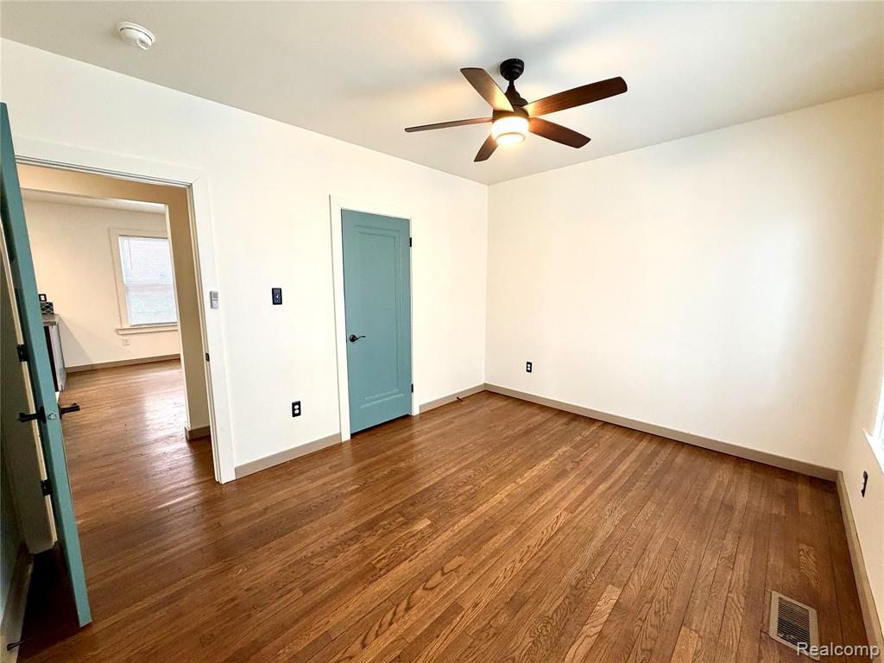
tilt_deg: -8.5
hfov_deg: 102.1
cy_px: 332
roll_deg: +0.4
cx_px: 442
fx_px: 358
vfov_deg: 85.7
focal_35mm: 14
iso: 320
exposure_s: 1/60
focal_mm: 2.22
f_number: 2.2
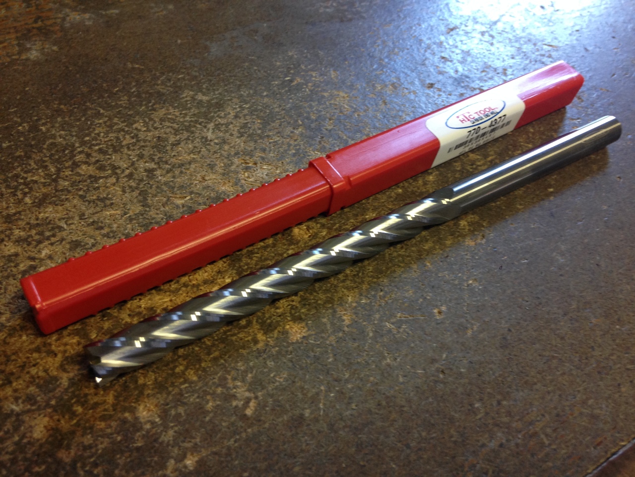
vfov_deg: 42.9
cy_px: 238
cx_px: 318
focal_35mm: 33
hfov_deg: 55.4
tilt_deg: -51.3
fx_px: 605
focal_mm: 4.12
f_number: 2.4
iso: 80
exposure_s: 1/20
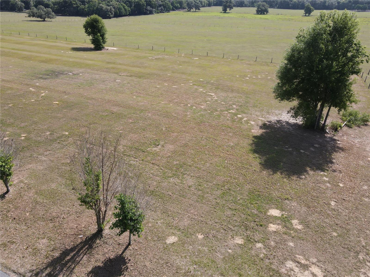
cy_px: 138
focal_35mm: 24
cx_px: 185
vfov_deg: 56.8
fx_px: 257
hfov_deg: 71.6
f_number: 2.8
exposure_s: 1/350
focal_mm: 4.5
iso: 100
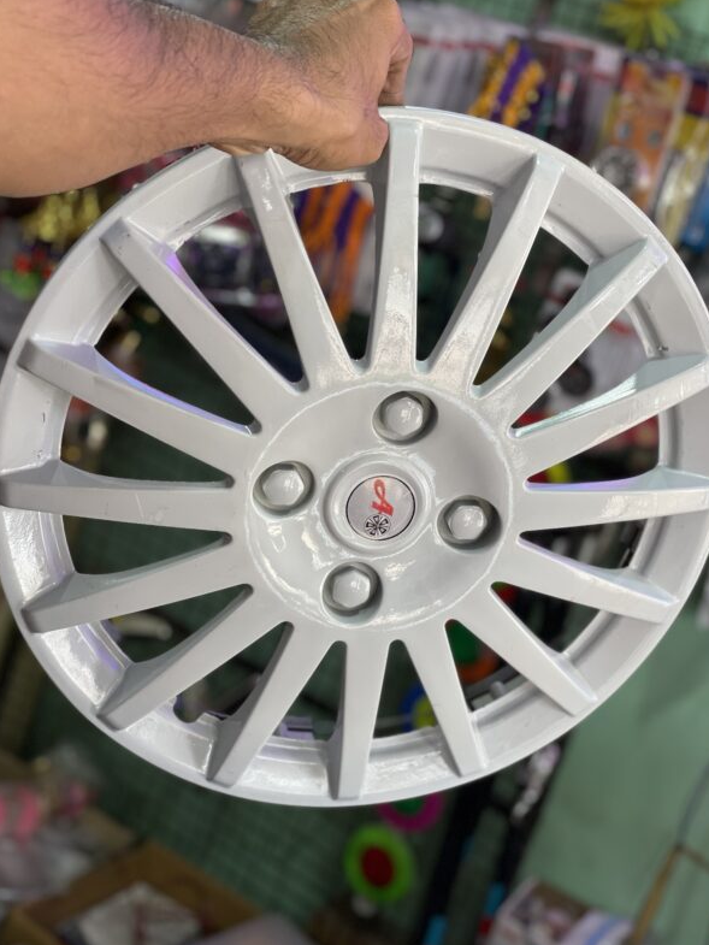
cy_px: 477
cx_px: 354
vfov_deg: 36.2
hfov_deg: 27.5
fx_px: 1447
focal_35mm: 53
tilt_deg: -16.3
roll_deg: -17.1
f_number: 2
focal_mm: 6
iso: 100
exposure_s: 1/100
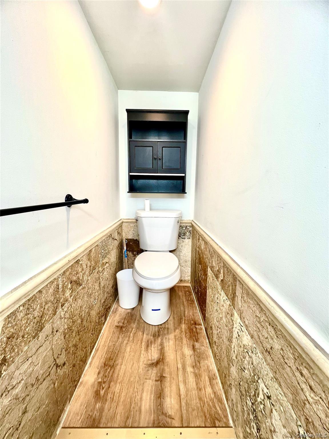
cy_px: 220
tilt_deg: -8.3
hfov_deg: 89.9
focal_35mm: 13
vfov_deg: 106.2
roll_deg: +0.2
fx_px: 165
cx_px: 164
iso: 50
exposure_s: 1/40
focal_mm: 1.57
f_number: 1.8
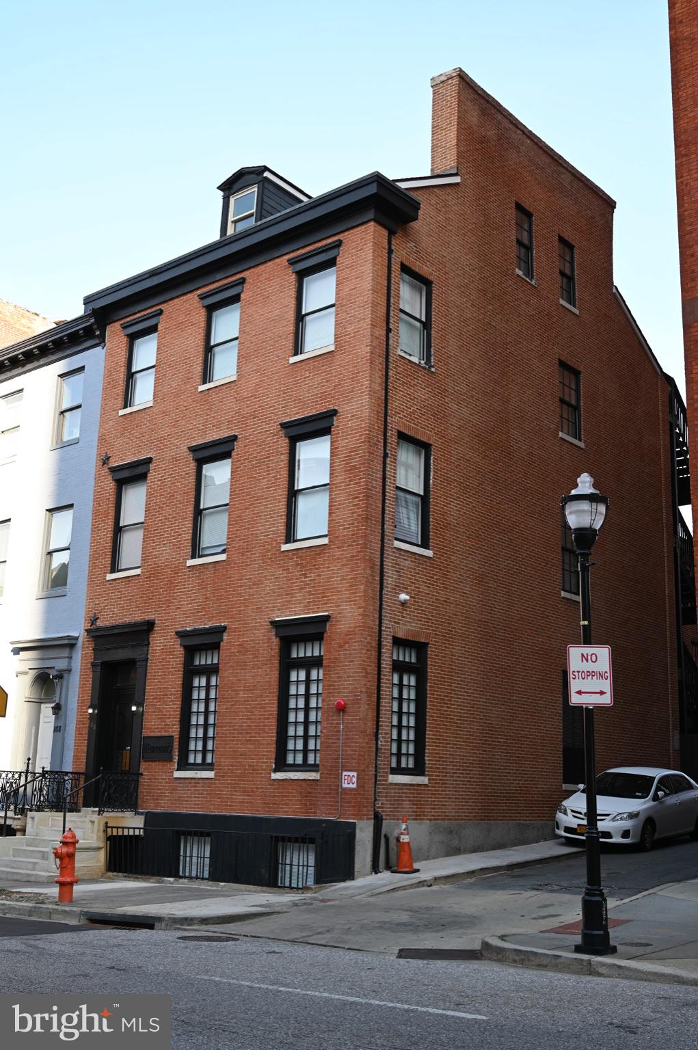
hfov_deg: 35.9
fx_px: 1078
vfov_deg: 51.9
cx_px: 349
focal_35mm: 37
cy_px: 525
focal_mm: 37
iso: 100
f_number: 5
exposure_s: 1/100
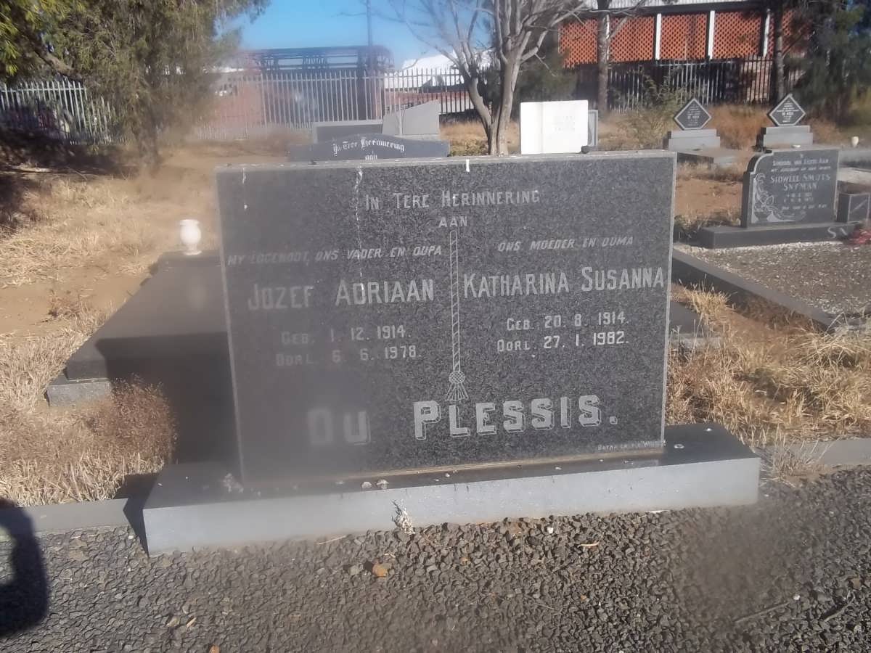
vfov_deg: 44.2
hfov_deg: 56.8
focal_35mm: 32
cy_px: 326
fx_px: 805
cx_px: 436
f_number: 5.5
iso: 80
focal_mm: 5.7
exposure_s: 1/500
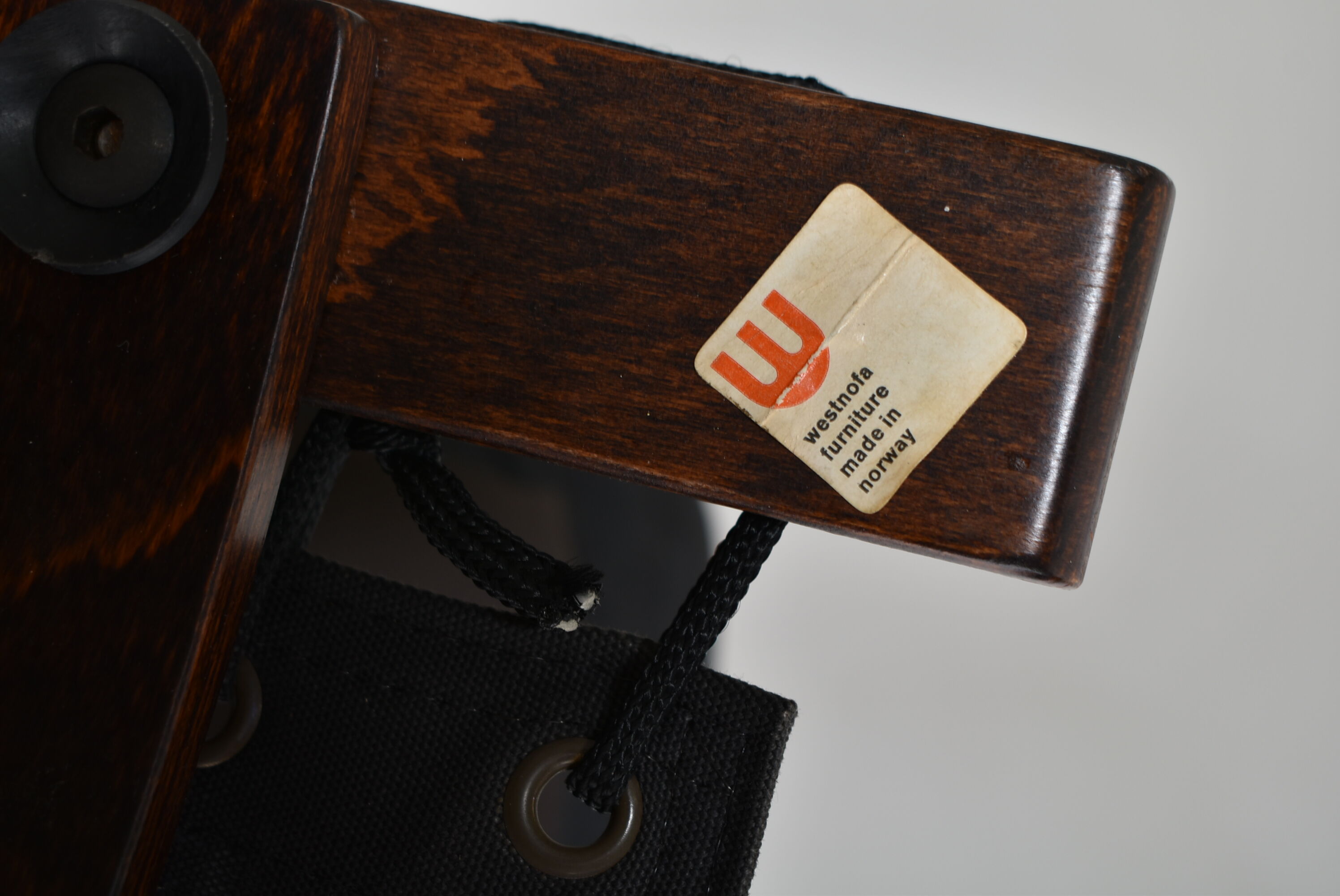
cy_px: 448
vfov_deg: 25.1
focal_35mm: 54
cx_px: 670
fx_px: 2011
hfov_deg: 36.8
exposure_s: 1/160
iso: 100
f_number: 6.3
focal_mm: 36
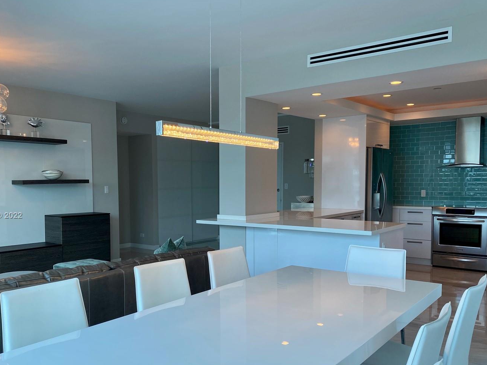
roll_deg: -0.6
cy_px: 216
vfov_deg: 44.0
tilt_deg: -4.6
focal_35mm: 32
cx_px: 202
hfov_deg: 56.5
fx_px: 450
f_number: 1.8
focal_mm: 4.25
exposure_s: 1/188
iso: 32
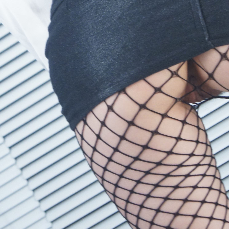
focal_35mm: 230
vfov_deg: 7.6
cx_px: 48
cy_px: 39
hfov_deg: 7.6
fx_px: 1724
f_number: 5.6
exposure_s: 1/125
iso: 800
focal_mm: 55
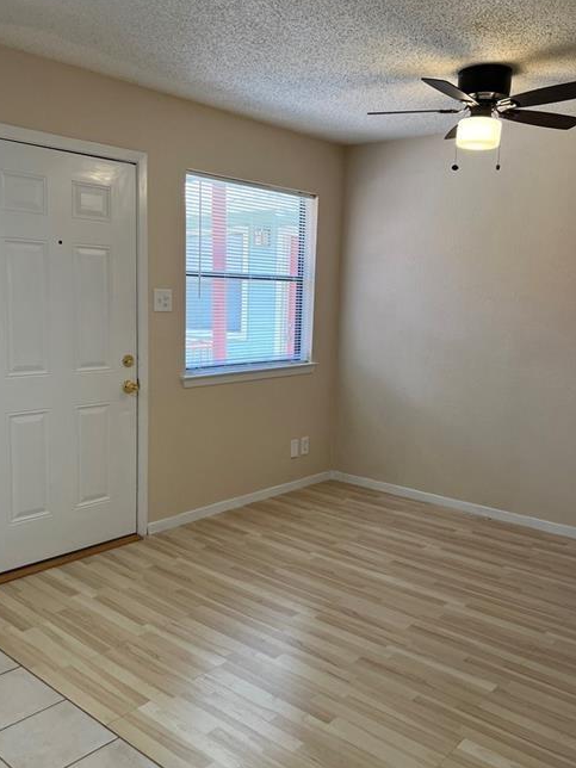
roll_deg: -1.8
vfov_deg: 58.4
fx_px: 688
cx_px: 291
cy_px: 388
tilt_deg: -7.9
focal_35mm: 31
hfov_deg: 45.4
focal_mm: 5.7
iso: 80
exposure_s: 1/121
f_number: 1.5
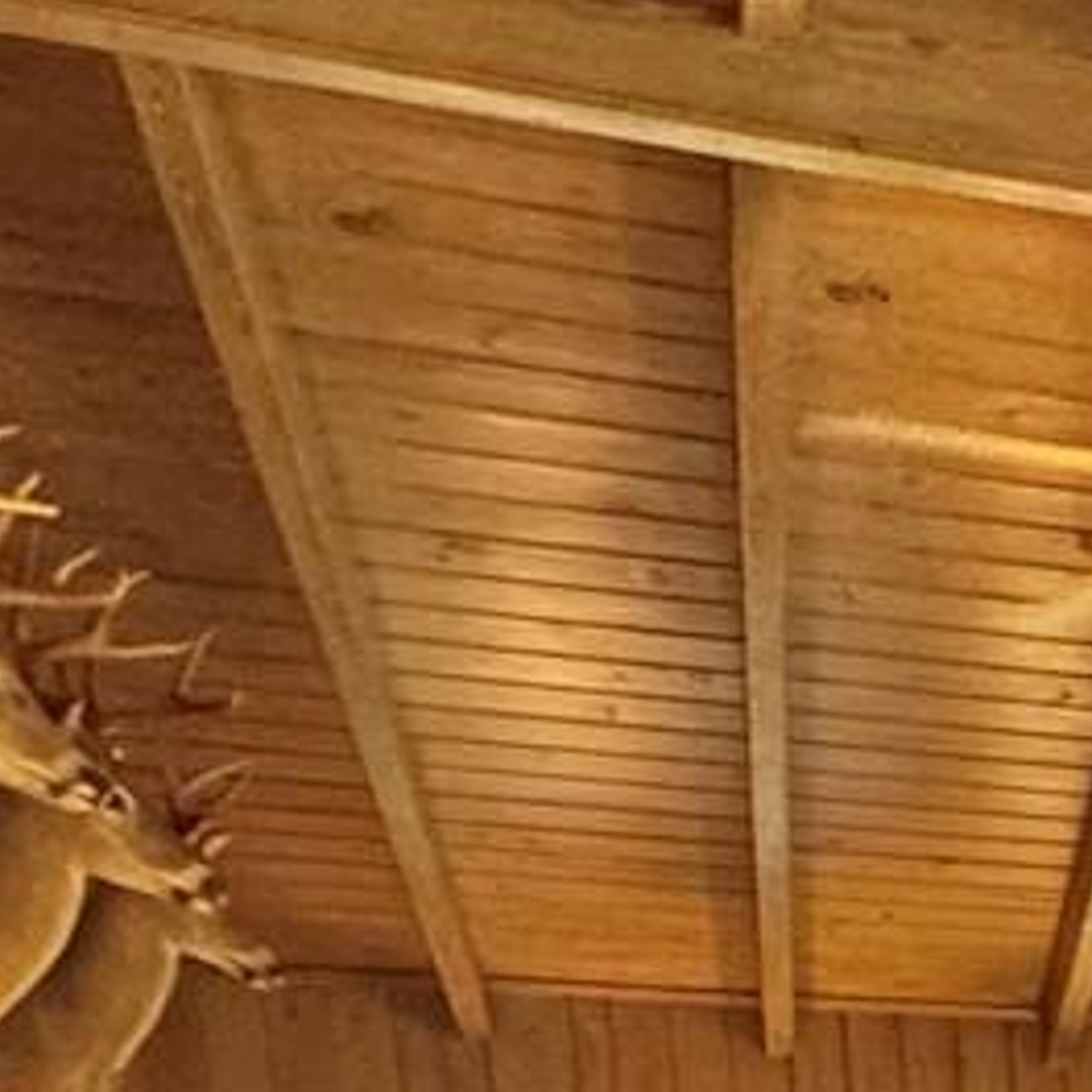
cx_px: 2019
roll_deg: +0.4
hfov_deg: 17.9
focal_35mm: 75
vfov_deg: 18.8
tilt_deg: -11.1
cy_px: 1857
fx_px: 2677
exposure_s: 1/60
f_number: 2.2
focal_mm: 2.22
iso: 500
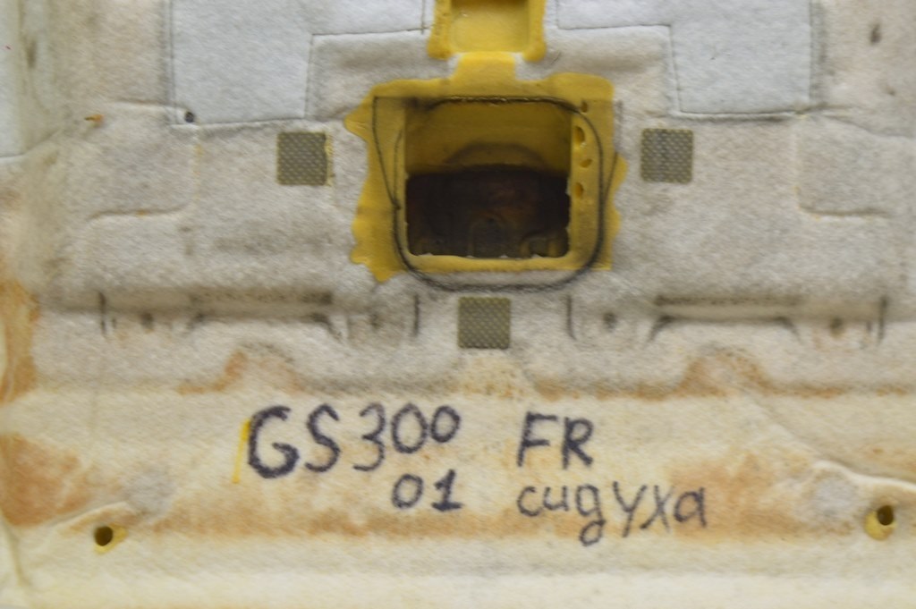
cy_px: 304
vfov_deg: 16.5
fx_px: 2097
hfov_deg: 24.6
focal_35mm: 82
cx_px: 458
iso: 400
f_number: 5.6
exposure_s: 1/20
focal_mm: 55
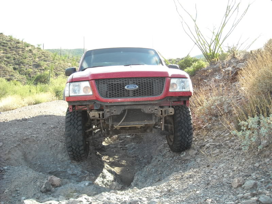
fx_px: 275
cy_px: 102
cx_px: 136
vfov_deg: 40.7
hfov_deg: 52.6
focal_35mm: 35
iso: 64
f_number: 2.8
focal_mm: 5.7
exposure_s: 1/148
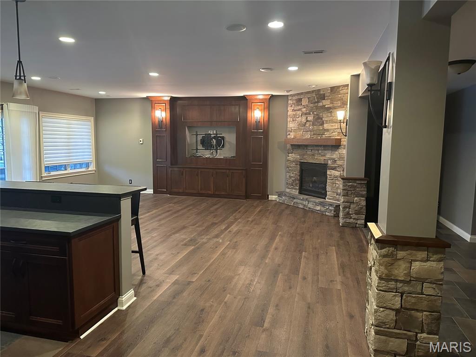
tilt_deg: -5.4
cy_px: 178
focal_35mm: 24
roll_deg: +0.2
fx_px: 330
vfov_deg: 56.8
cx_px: 238
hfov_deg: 71.6
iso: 640
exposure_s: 1/40
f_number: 1.78
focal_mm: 6.86
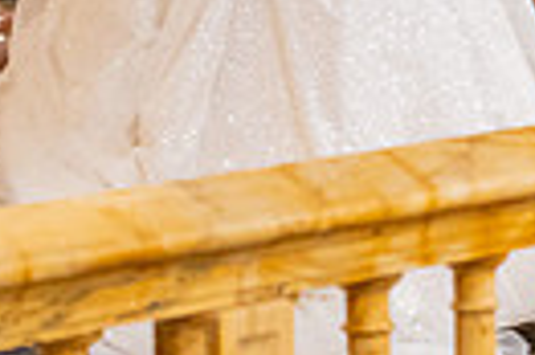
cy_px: -141
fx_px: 4616
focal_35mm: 311
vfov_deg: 4.4
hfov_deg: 6.4
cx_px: 1119
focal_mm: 70
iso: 2000
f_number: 2.8
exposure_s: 1/125
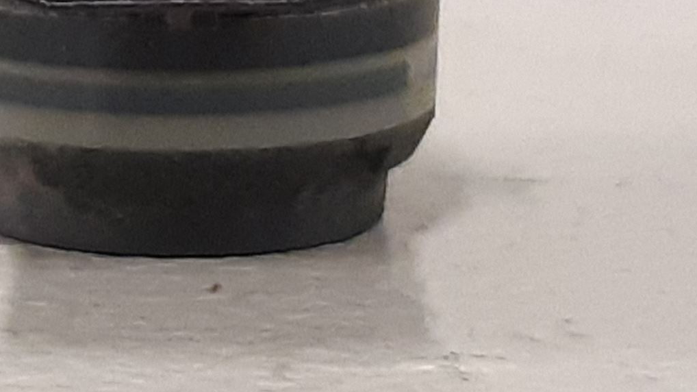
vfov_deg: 20.1
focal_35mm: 57
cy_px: -46
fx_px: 1053
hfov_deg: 34.2
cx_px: 43
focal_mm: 3.93
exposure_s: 1/50
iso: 250
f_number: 1.7
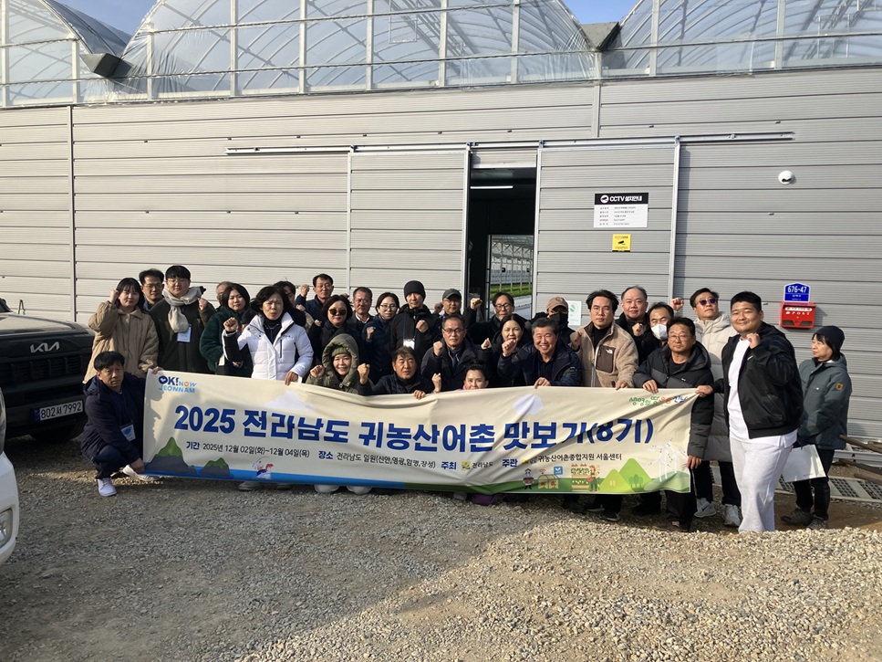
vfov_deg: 49.7
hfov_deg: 63.5
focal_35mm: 28
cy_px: 331
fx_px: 713
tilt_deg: -6.5
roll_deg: -1.7
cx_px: 441
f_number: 1.8
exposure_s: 1/1473
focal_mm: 3.99
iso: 32
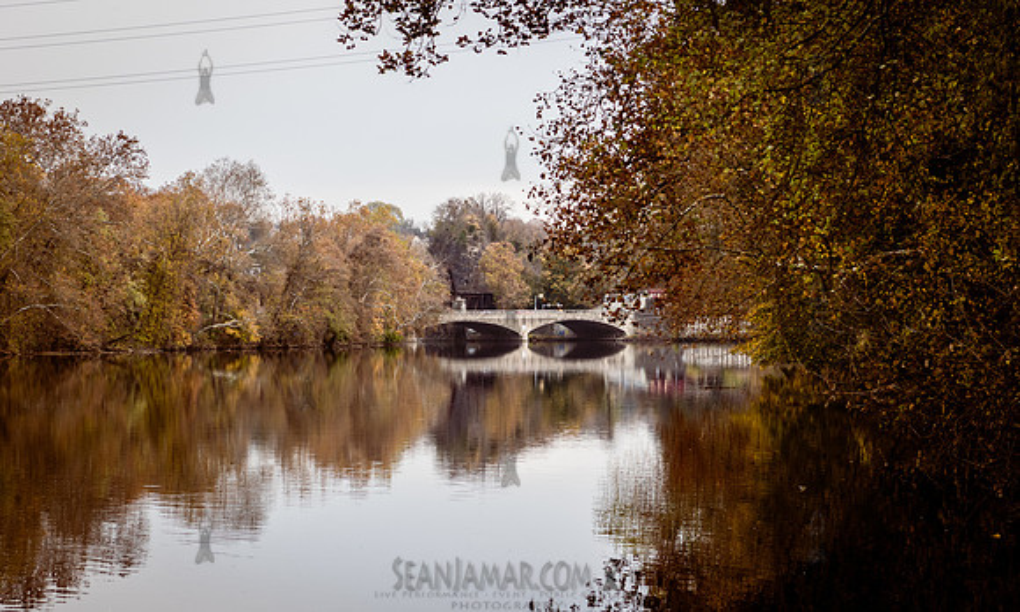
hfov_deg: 19.2
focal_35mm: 110
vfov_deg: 11.6
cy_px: 338
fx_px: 3022
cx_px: 507
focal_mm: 70
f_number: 4.5
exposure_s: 1/640
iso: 200
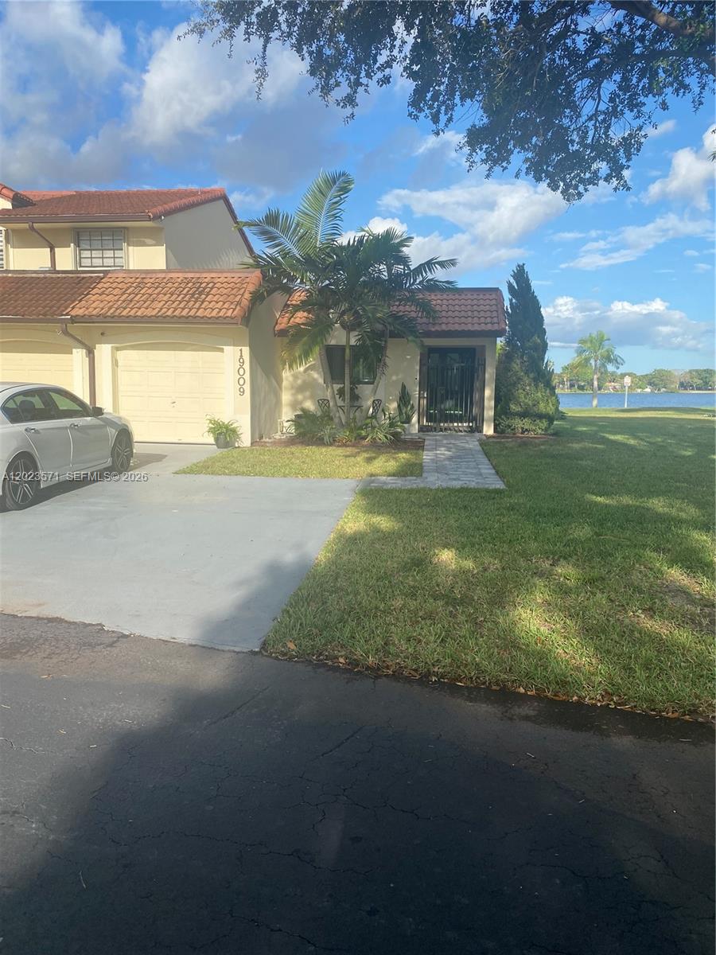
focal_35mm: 26
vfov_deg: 67.3
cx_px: 358
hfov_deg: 53.1
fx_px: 717
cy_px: 478
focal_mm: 4.25
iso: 32
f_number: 1.8
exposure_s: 1/2268
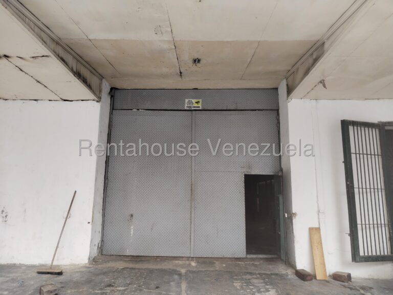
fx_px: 329
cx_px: 196
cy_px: 148
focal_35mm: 29
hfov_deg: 61.7
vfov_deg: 48.2
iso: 105
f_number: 1.8
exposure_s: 1/100
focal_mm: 4.75
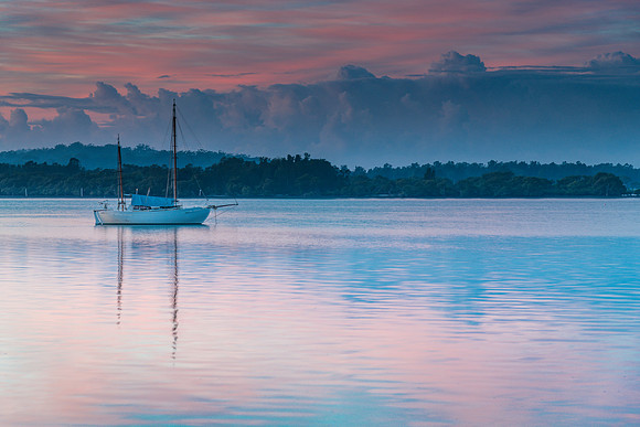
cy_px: 214
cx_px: 320
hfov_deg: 23.4
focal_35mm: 87
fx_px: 1543
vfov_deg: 15.8
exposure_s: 1/2
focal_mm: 85
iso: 200
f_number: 7.1
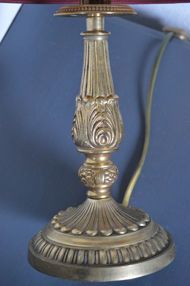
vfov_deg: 29.3
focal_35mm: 69
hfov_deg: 19.7
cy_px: 143
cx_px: 95
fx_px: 547
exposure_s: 1/13
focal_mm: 46
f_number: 5.3
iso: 3200
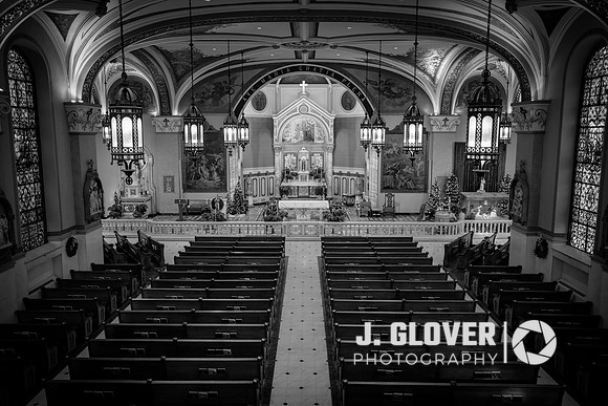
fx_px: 498
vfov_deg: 44.3
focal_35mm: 29
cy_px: 199
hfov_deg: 62.8
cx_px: 298
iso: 2500
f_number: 2.8
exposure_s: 1/160
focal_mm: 28
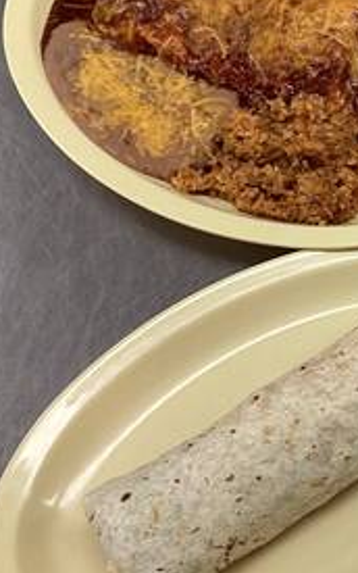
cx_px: 595
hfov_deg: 16.3
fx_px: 1092
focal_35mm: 70
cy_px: 269
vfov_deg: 29.4
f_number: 2.4
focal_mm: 3.3
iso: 50
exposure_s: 1/60
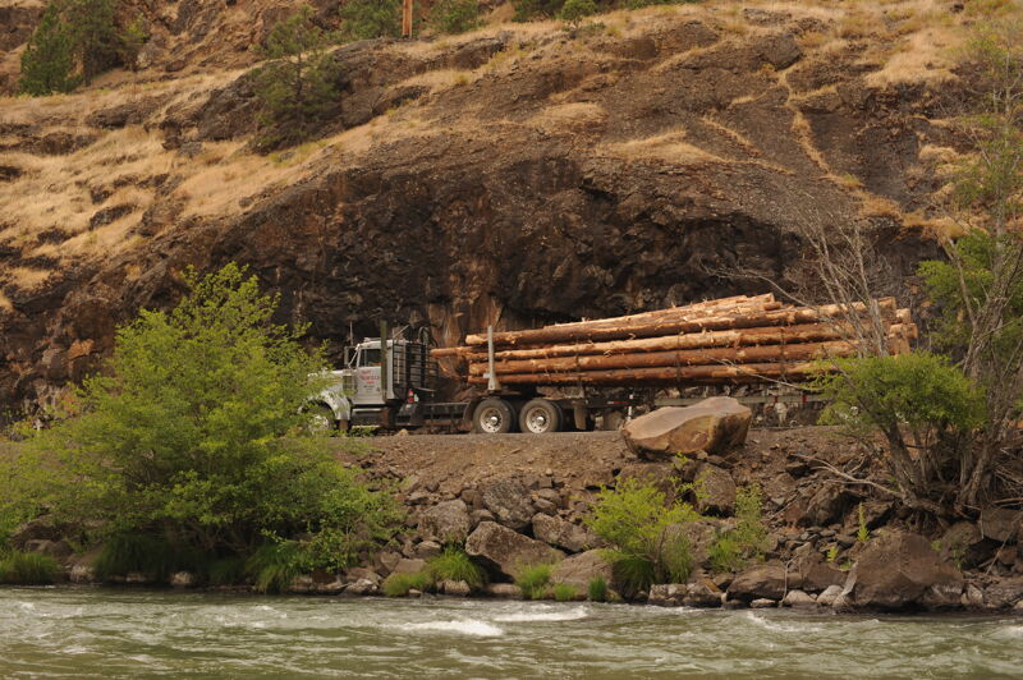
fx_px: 1420
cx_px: 512
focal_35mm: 50
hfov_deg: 39.6
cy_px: 340
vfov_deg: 26.9
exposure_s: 1/500
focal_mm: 50
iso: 200
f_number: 4.5
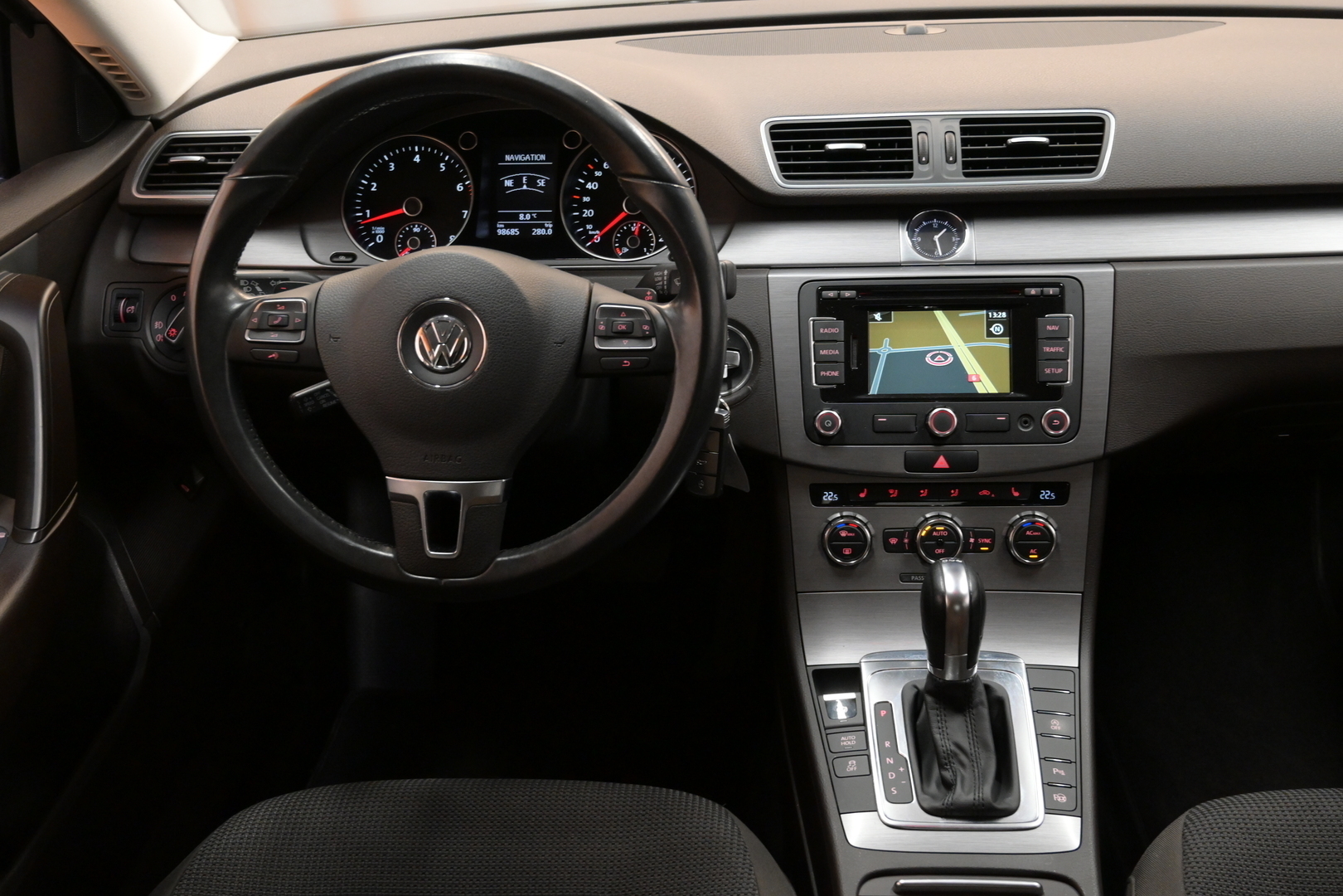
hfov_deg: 53.1
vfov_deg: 36.9
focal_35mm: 36
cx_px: 672
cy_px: 448
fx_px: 1343
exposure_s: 1/80
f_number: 4.5
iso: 2500
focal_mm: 24
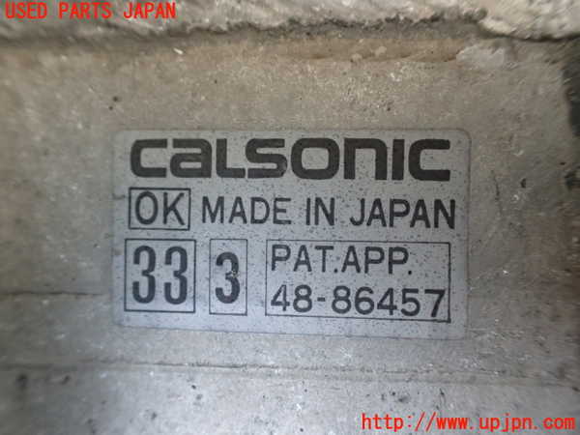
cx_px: 290
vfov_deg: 46.8
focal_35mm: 30
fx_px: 503
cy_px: 218
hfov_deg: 60.0
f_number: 2.3
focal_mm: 5.4
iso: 800
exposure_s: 1/60
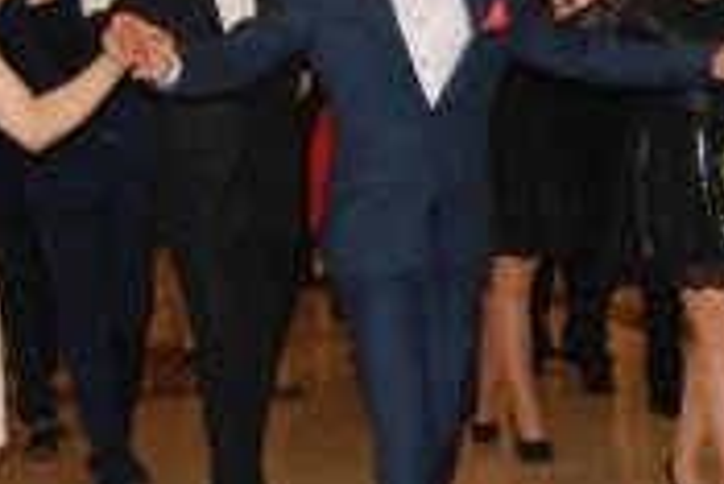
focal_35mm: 98
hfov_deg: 20.7
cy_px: 279
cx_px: 463
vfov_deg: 13.9
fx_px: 1981
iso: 500
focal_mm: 23
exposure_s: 1/60
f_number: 3.8
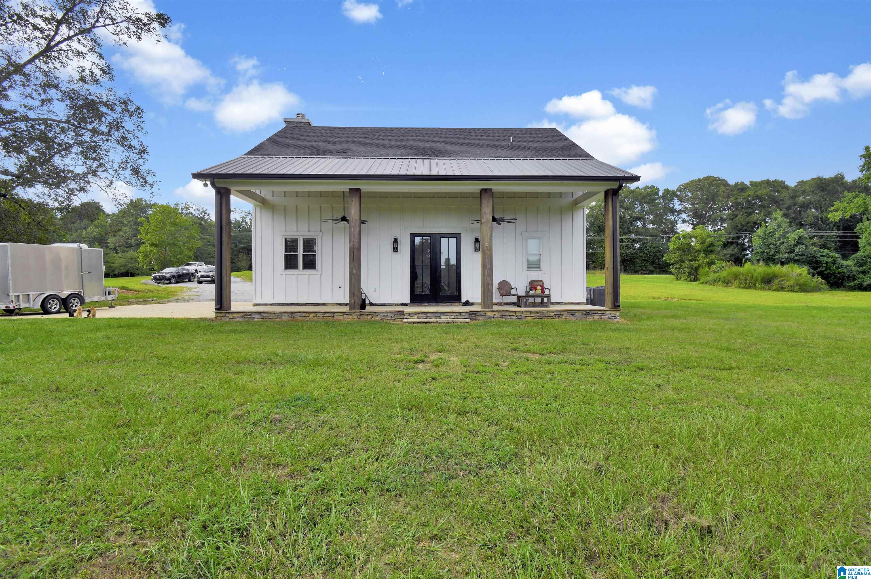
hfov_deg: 100.4
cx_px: 436
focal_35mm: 15
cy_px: 290
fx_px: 363
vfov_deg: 77.2
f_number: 9.5
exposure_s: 1/90
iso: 100
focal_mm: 10
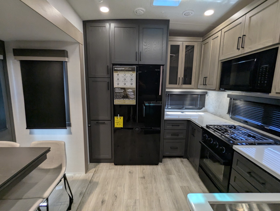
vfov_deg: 78.2
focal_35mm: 16
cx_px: 140
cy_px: 106
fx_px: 130
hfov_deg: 94.4
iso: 238
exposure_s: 1/51
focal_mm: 2.35
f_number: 2.2
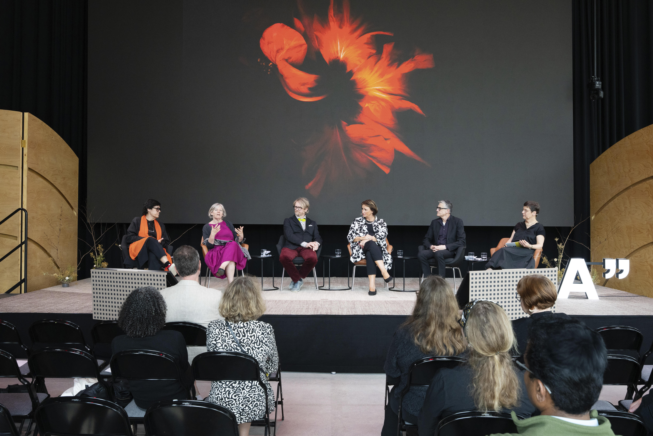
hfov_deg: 60.3
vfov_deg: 42.3
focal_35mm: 31
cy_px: 218
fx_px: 562
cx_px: 326
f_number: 8
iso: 2000
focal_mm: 31
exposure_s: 1/160
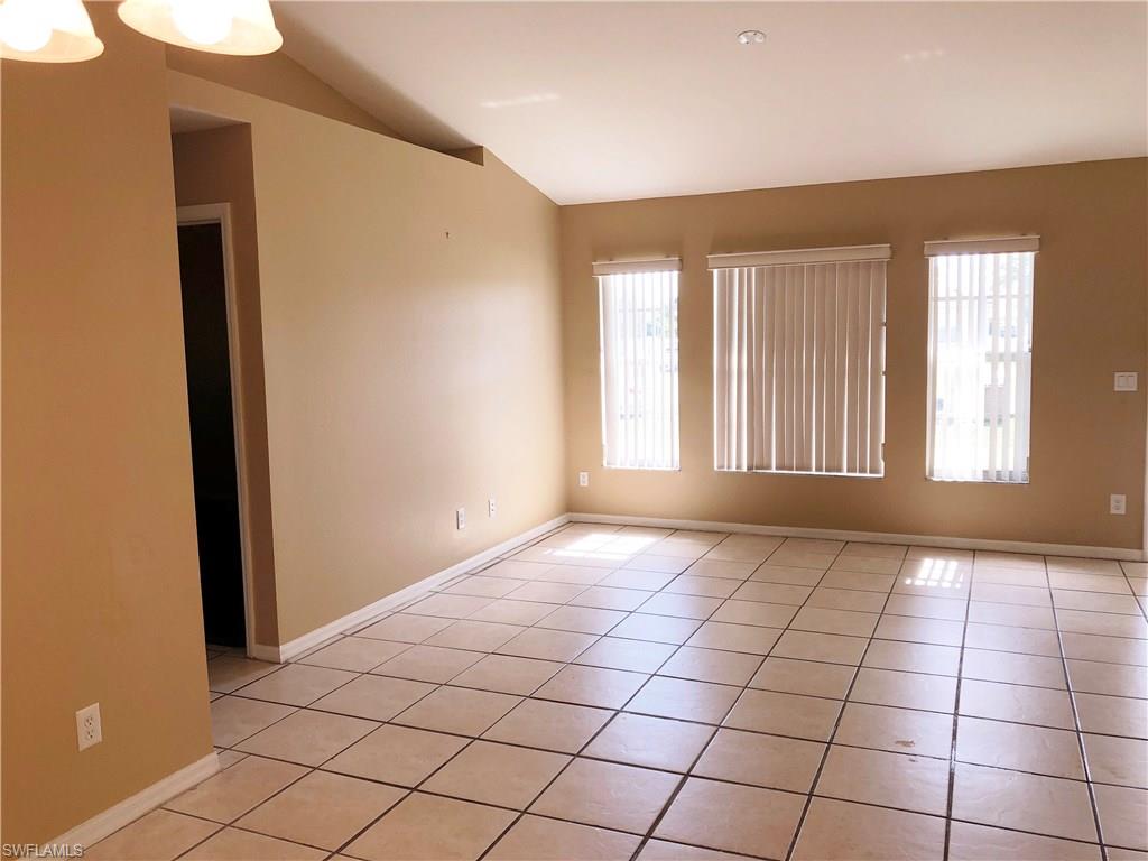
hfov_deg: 63.4
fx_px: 929
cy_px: 430
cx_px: 574
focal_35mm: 28
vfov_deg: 49.7
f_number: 1.8
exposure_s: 1/151
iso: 20
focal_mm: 4
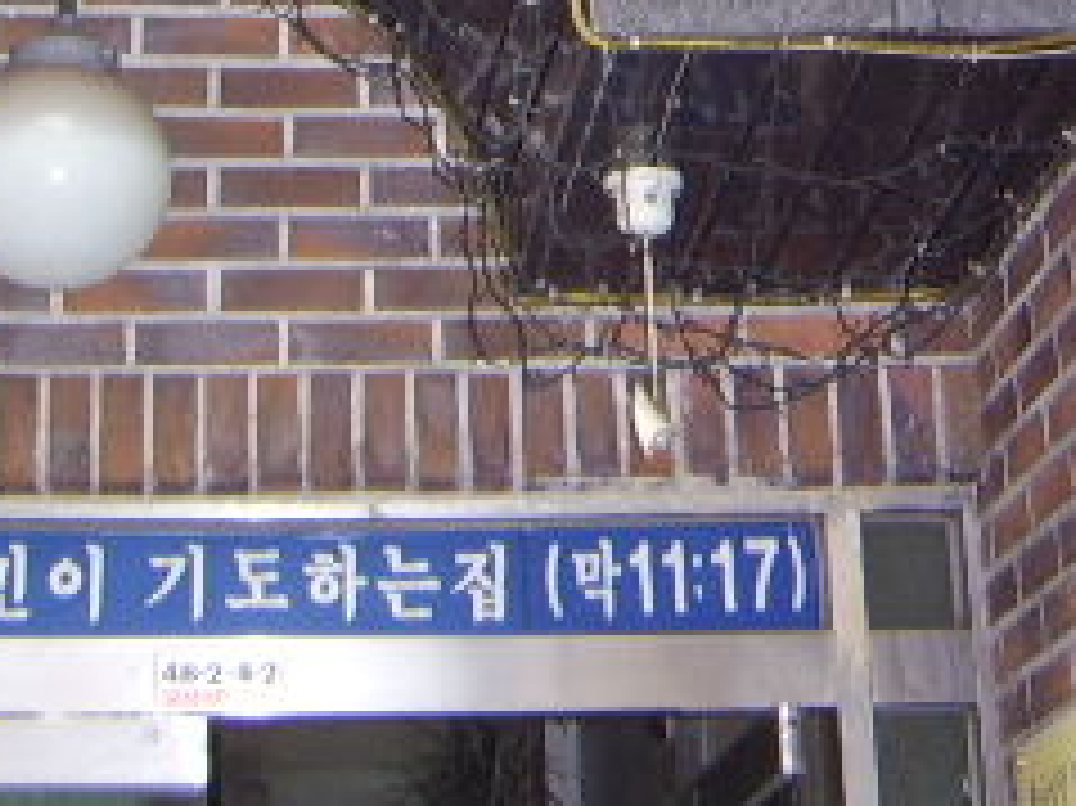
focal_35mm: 83
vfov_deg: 16.7
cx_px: 297
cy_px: -270
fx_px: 2579
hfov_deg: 23.4
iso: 200
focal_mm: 8.13
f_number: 2.7
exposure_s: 1/30
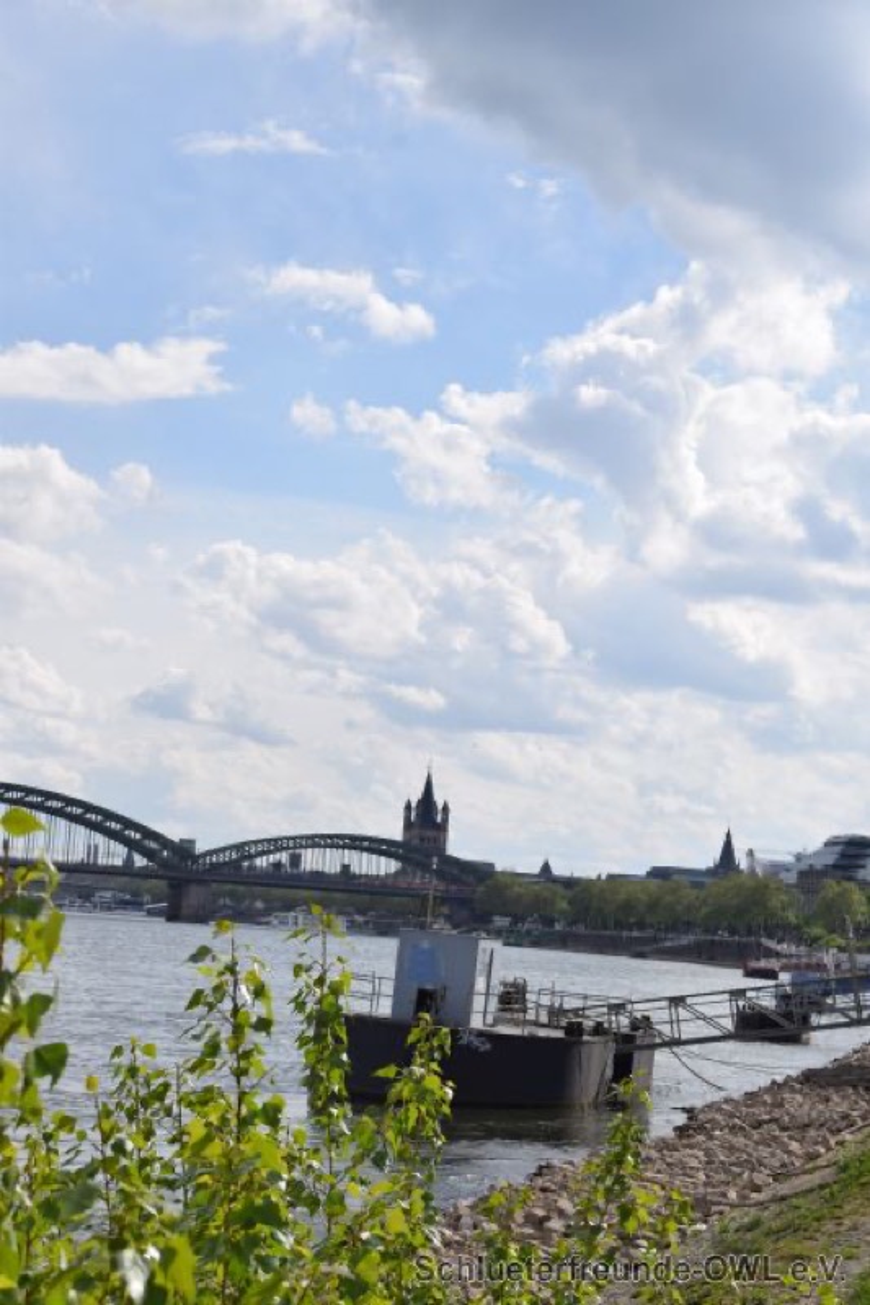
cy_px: 652
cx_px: 435
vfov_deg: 27.0
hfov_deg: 18.2
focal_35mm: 75
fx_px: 2720
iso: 200
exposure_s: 1/500
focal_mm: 50
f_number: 11
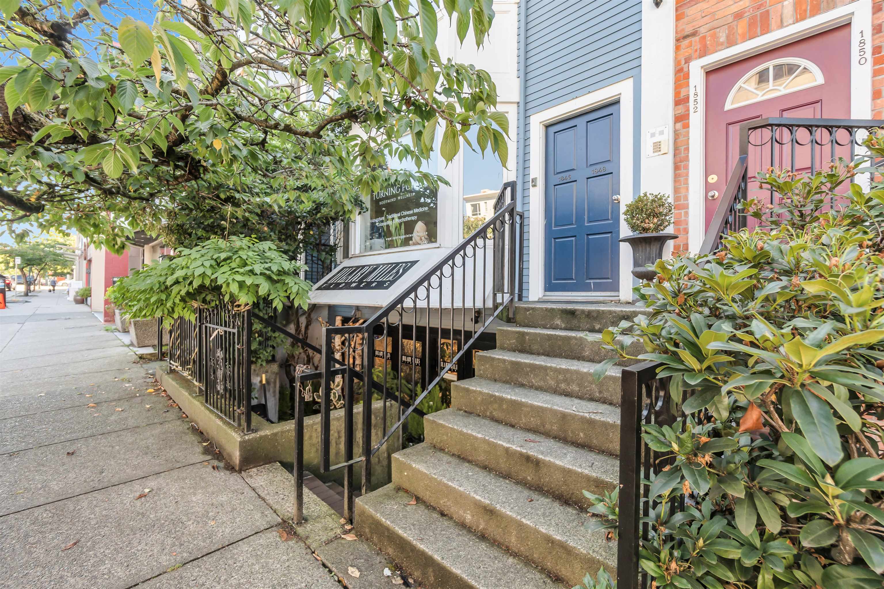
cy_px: 294
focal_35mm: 15
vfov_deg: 77.3
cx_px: 442
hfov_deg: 100.4
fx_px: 368
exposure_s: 1/80
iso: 100
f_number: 4
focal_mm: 10
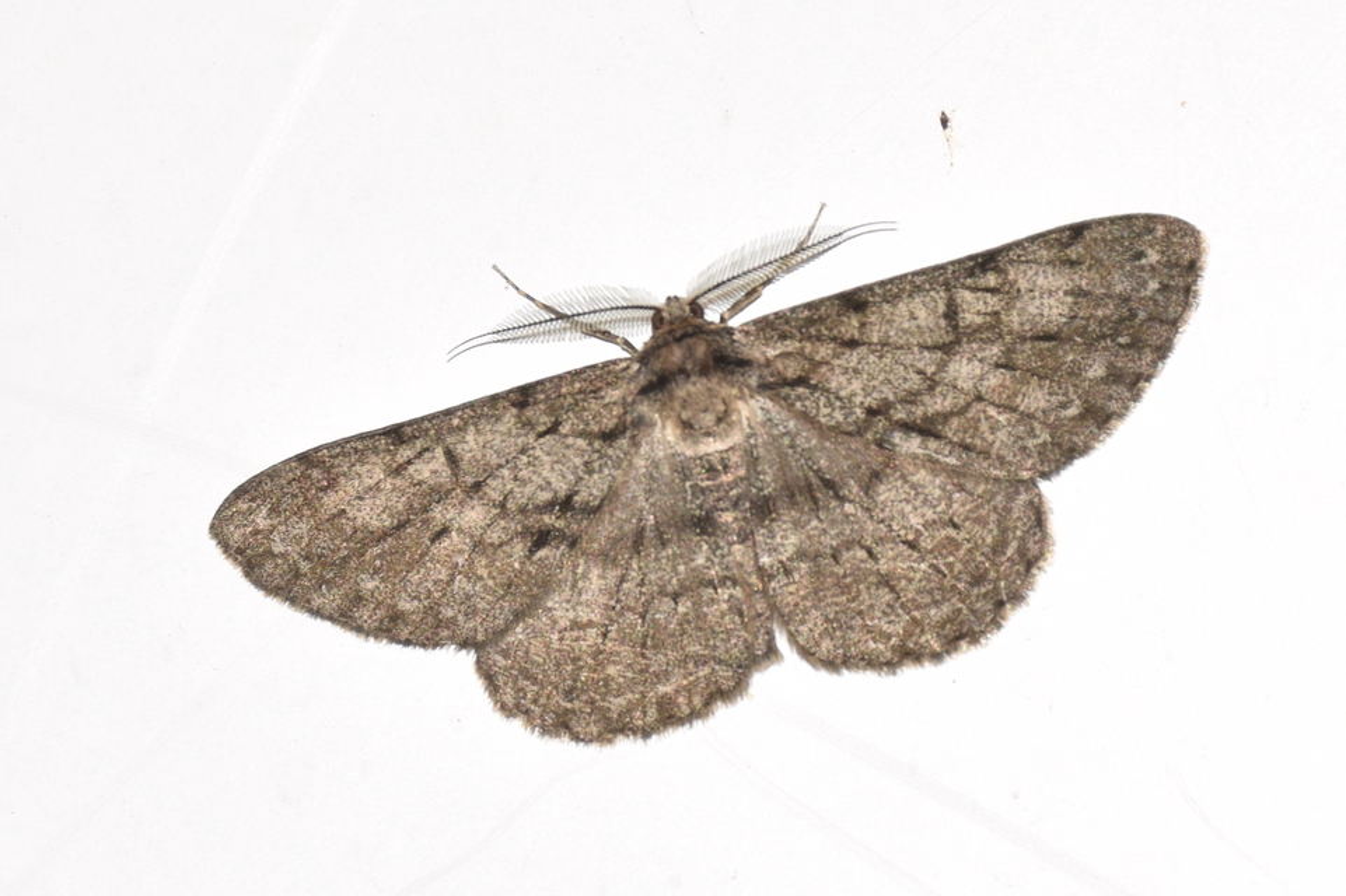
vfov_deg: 6.5
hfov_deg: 9.8
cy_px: 448
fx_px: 7849
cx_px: 673
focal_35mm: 210
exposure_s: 1/160
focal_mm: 140
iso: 100
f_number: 11
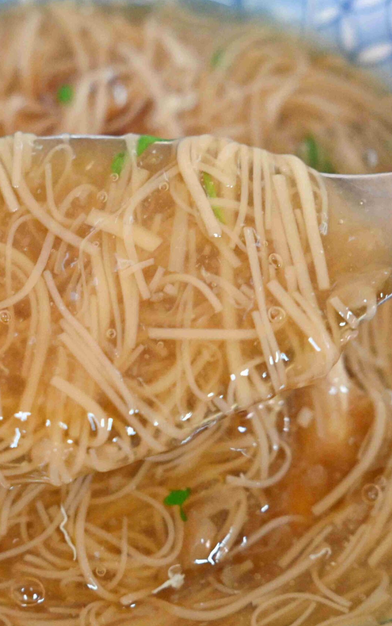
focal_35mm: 115
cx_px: 104
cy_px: 313
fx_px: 1965
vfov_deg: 18.1
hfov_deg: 11.4
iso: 3600
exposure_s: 1/200
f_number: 3.5
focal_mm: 50
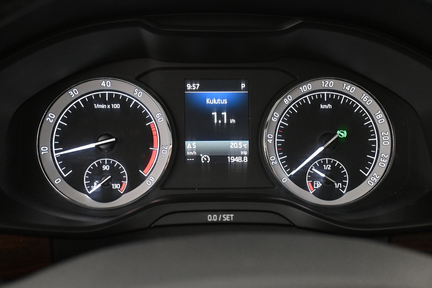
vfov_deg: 35.5
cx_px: 216
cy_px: 144
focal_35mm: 38
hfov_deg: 51.3
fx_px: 450
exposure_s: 1/30
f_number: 4.2
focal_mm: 25
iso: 4000
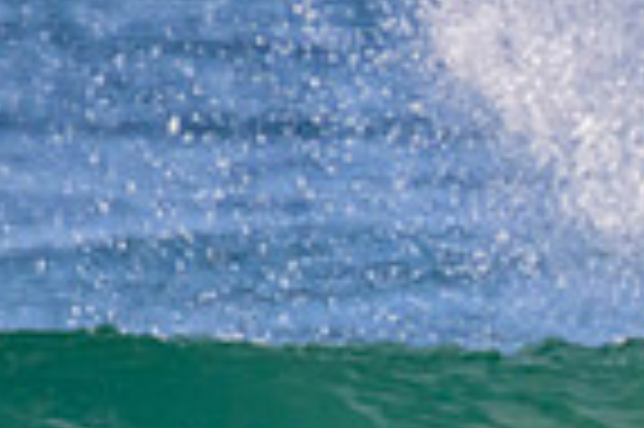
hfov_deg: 0.6
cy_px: 616
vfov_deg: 0.4
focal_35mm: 3653
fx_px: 65273
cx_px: 1244
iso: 1400
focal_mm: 800
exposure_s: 1/2000
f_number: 11
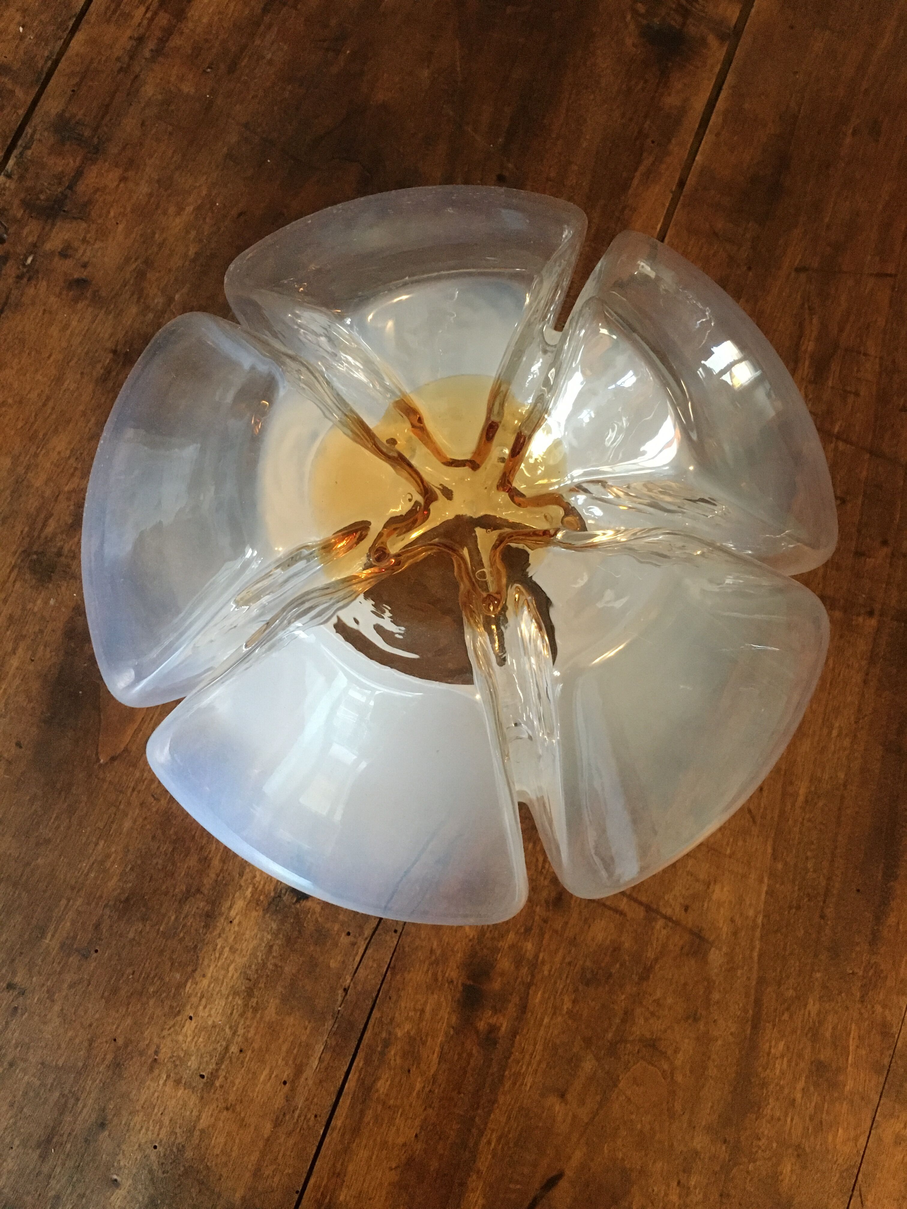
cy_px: 604
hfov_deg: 48.2
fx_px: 1013
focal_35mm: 29
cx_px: 454
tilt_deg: -79.3
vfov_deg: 61.7
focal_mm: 4.15
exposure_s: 1/17
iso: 200
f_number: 2.2
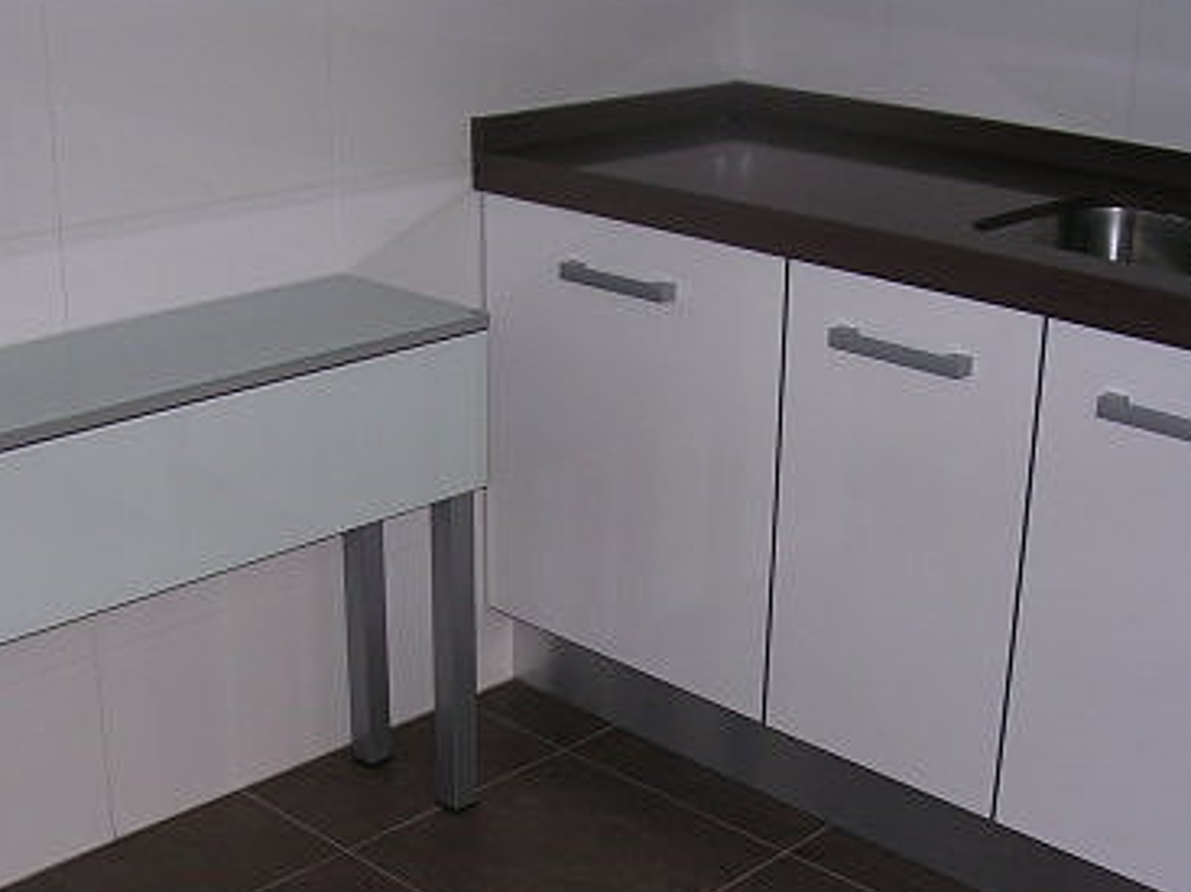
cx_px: 591
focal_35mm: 53
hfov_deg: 36.2
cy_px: 603
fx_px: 1823
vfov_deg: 27.3
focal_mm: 5.8
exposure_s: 1/60.1
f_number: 2.8
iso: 50
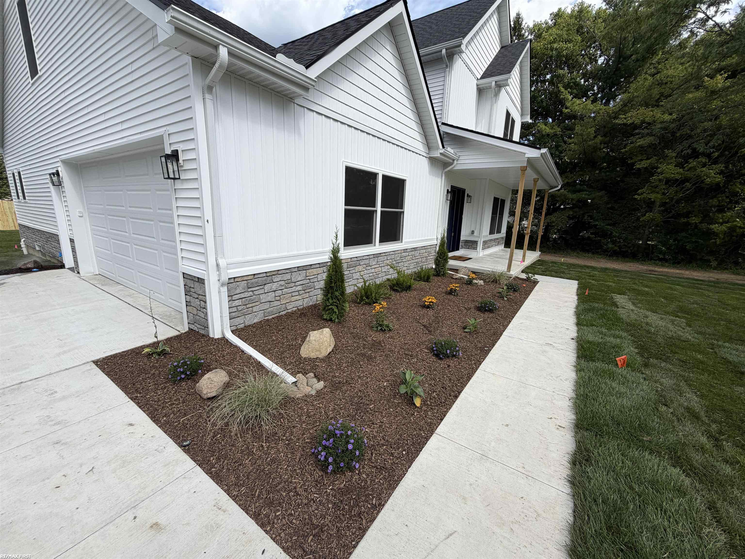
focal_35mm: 14
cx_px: 372
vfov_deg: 85.7
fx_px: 301
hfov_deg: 102.1
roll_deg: -2.0
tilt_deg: -13.0
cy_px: 280
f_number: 2.2
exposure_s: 1/942
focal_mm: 2.22
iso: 20
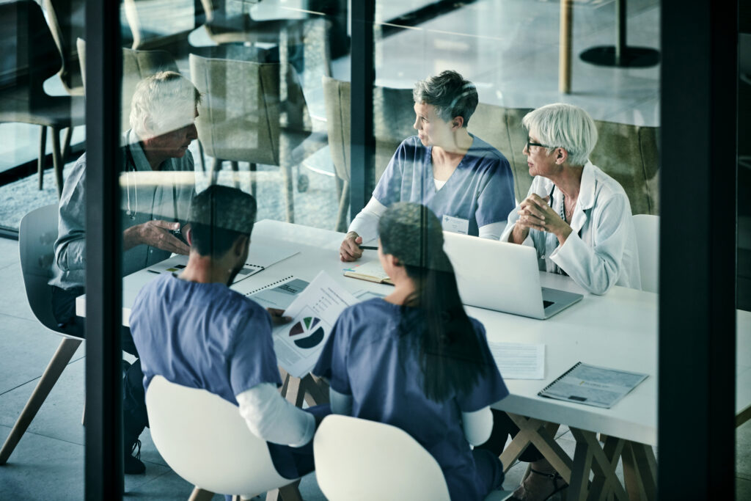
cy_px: 250
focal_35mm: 145
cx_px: 376
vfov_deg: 9.5
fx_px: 3025
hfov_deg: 14.2
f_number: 2.8
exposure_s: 1/125
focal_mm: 145
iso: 640
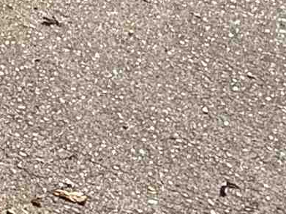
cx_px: -485
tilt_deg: -15.5
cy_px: -213
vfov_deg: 12.0
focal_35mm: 110
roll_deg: -0.8
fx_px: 909
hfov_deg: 12.2
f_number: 2.2
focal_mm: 2.22
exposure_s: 1/579
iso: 50
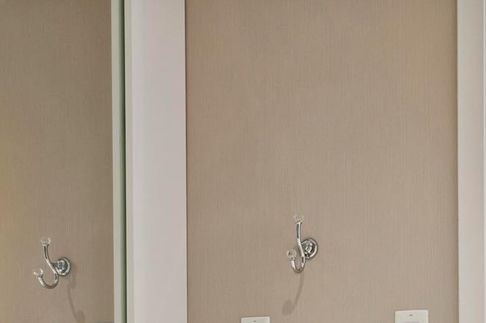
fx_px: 634
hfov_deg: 40.6
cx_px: 370
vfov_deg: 26.0
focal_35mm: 47
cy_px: 371
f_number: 8
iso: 500
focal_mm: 19
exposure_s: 1/6
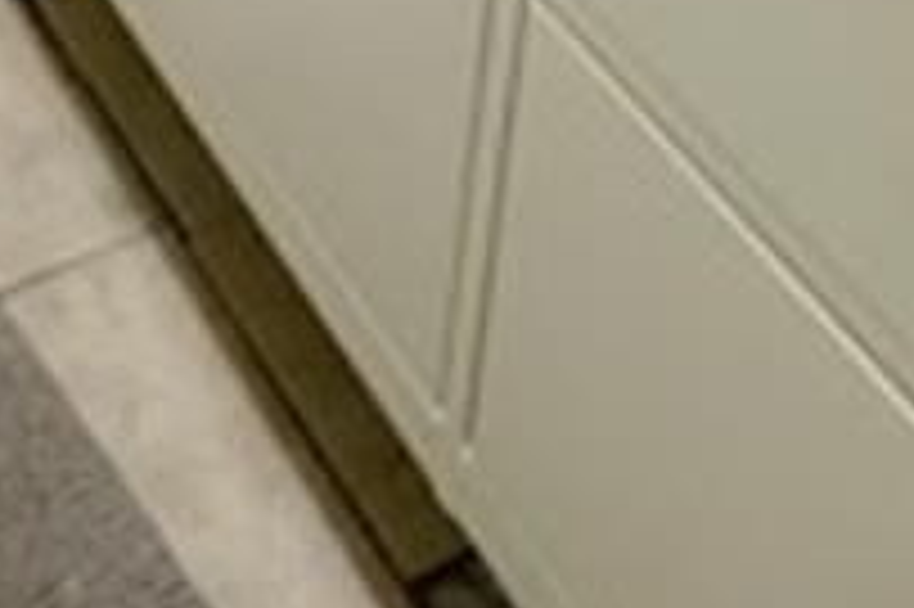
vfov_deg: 10.9
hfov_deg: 22.5
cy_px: -1184
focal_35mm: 86
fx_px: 2182
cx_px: -45
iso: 250
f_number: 2.2
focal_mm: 2.22
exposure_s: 1/120
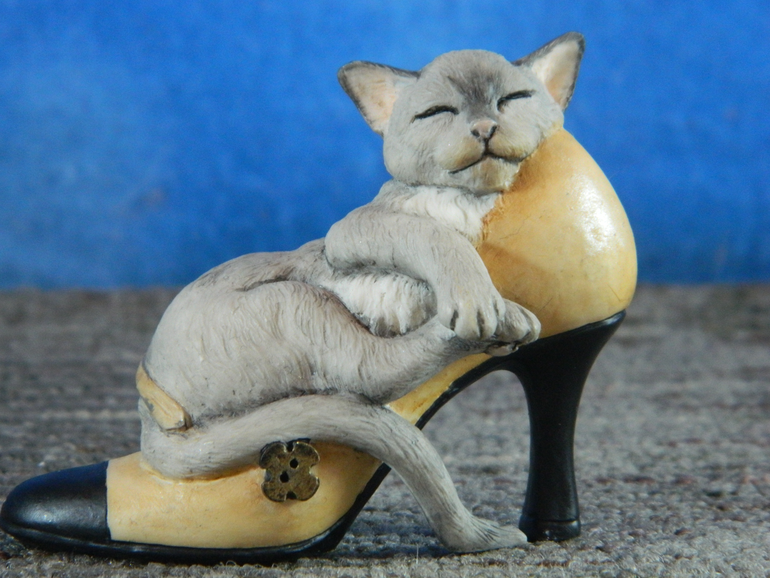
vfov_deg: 8.4
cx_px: 385
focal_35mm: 177
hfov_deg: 11.2
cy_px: 289
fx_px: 3937
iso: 400
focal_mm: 31.8
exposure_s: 1/20
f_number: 5.1
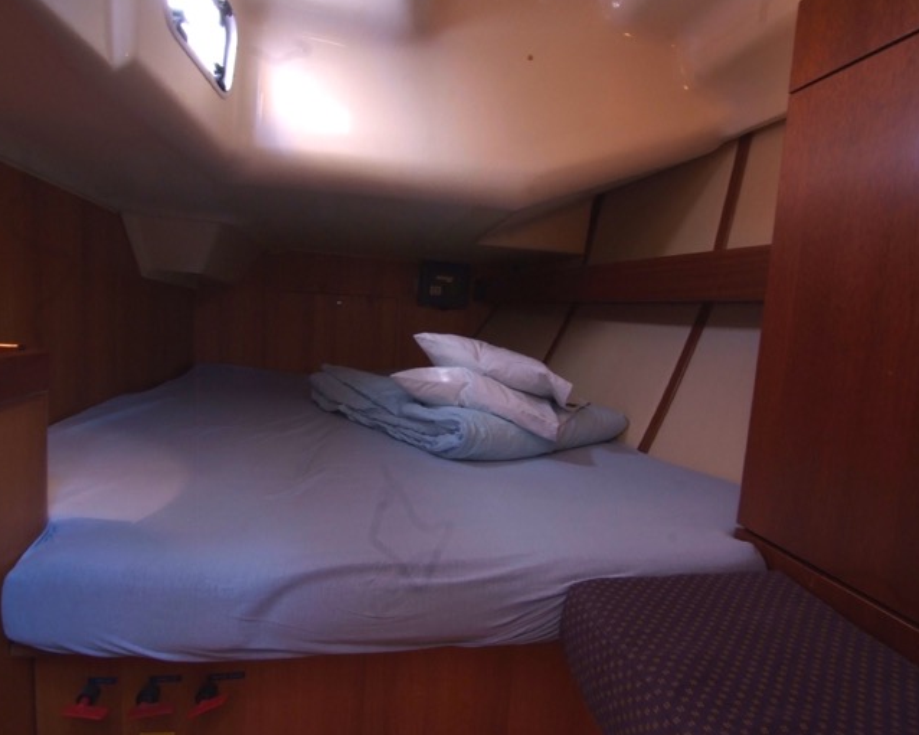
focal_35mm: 20
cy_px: 371
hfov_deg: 80.4
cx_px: 441
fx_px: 544
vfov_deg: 68.1
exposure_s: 1/8
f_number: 13
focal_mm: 11
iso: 500
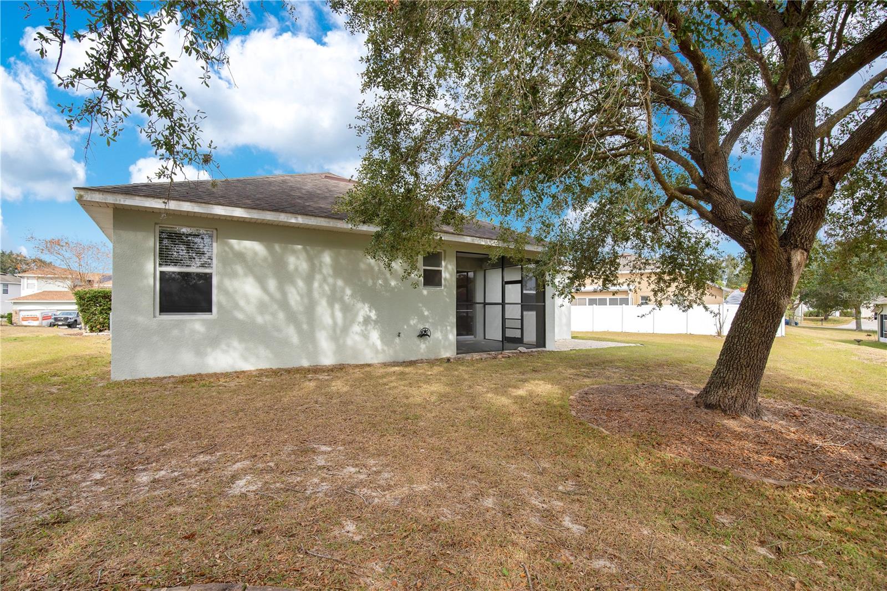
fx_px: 394
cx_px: 444
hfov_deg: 96.7
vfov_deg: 73.7
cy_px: 296
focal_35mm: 16
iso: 100
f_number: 5.6
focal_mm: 16
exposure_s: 1/125
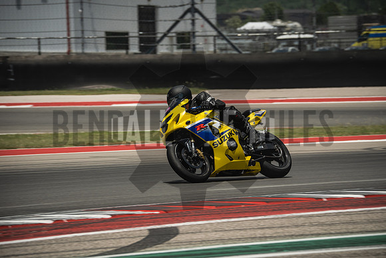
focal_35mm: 352
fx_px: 3775
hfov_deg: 5.9
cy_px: 129
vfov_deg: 3.9
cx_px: 193
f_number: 8
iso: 160
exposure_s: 1/400
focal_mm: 234.8
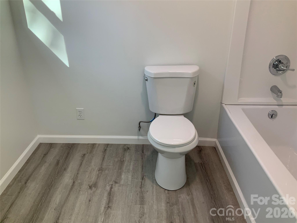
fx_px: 249
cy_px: 112
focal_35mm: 29
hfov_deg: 61.7
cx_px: 148
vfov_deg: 48.2
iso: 40
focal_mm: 3
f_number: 1.8
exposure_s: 1/60
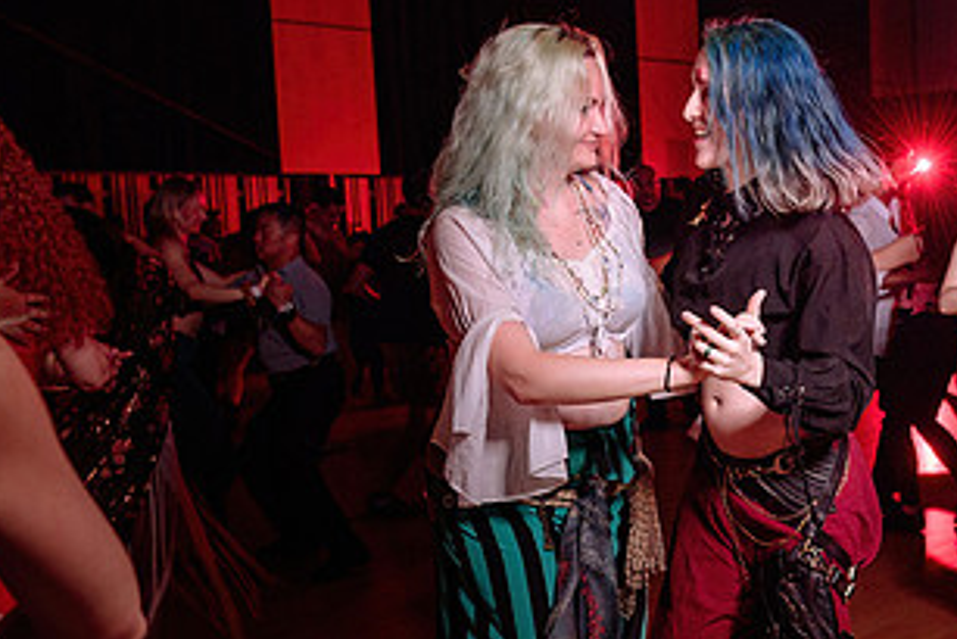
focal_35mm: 53
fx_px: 1410
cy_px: 370
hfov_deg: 35.6
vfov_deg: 25.5
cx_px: 836
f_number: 3.5
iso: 800
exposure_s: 1/125
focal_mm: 24
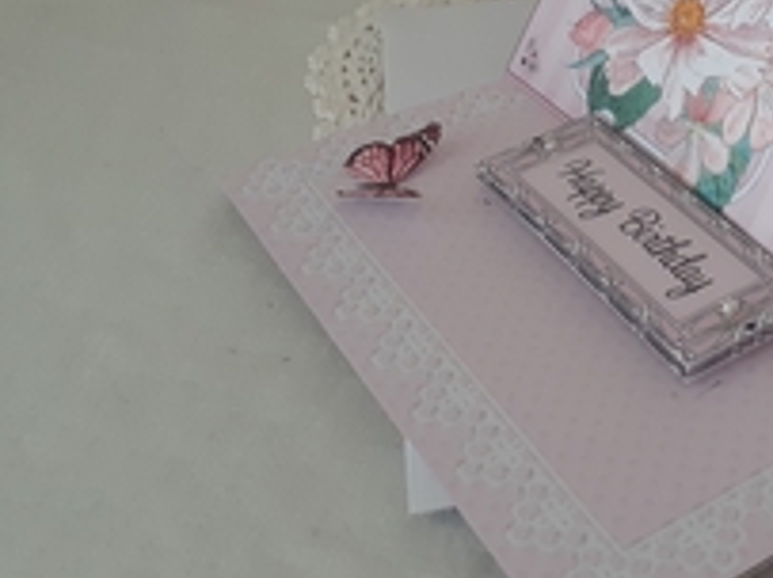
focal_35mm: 60
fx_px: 1339
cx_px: 685
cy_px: 48
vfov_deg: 23.7
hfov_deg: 30.8
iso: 100
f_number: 1.9
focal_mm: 3.6
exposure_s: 1/50
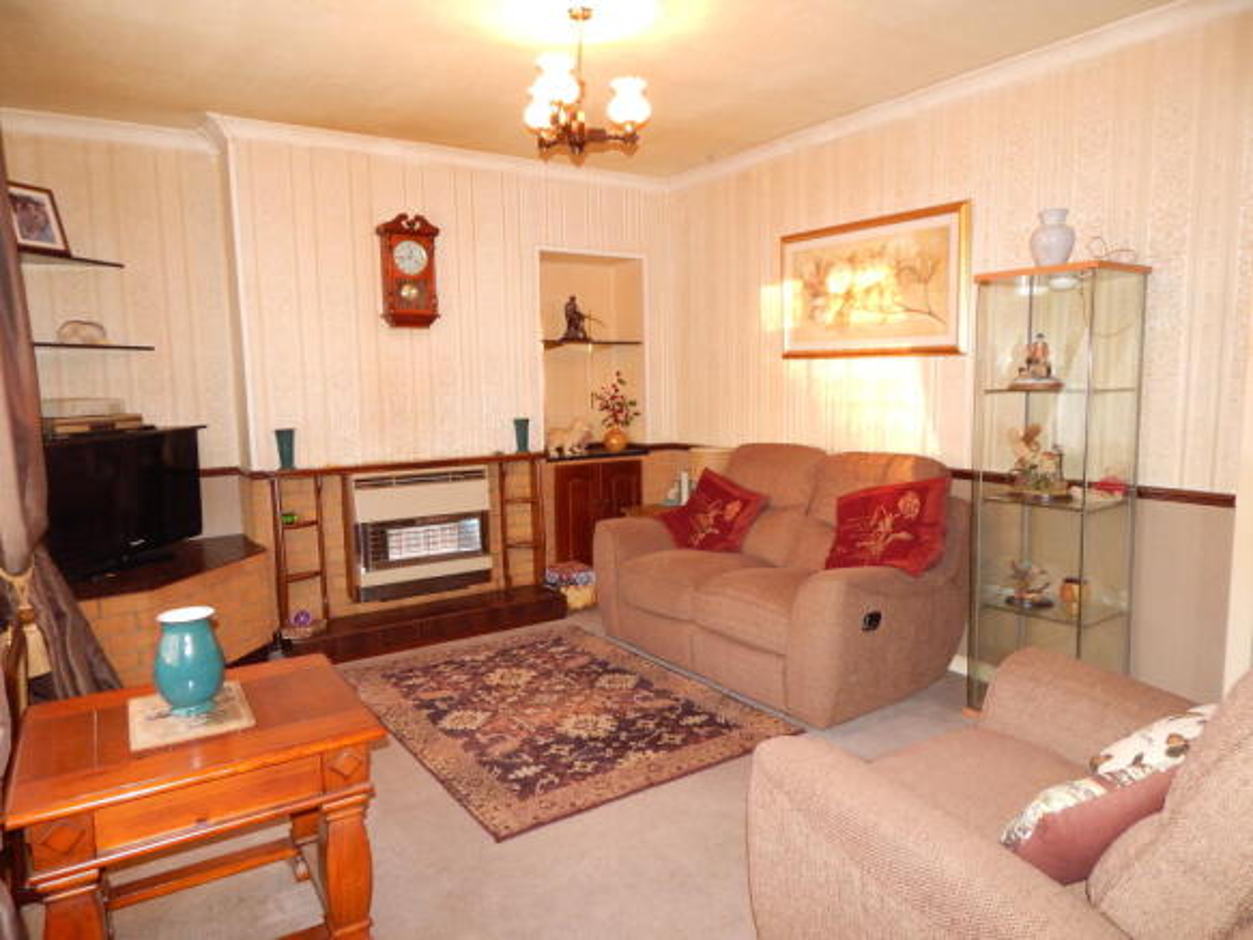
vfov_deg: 58.9
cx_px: 626
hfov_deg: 73.9
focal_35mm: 23
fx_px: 832
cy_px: 470
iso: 250
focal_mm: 4
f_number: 3
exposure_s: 1/30
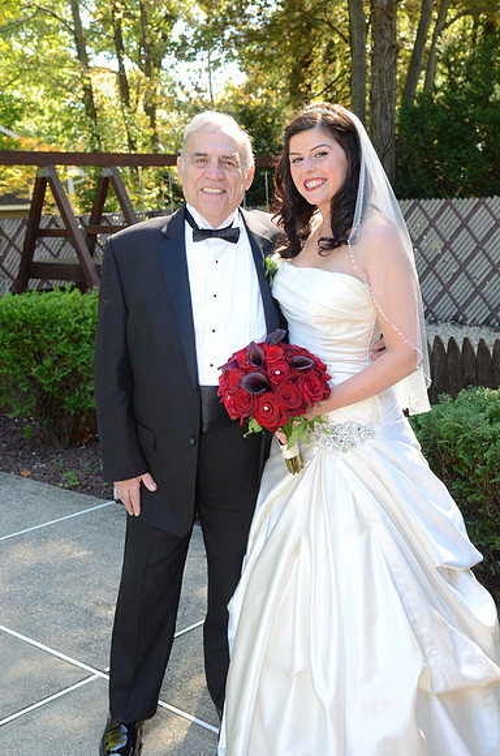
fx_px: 942
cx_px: 250
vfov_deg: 43.7
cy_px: 378
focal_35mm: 45
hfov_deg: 29.7
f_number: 6.3
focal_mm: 30
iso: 500
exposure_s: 1/100
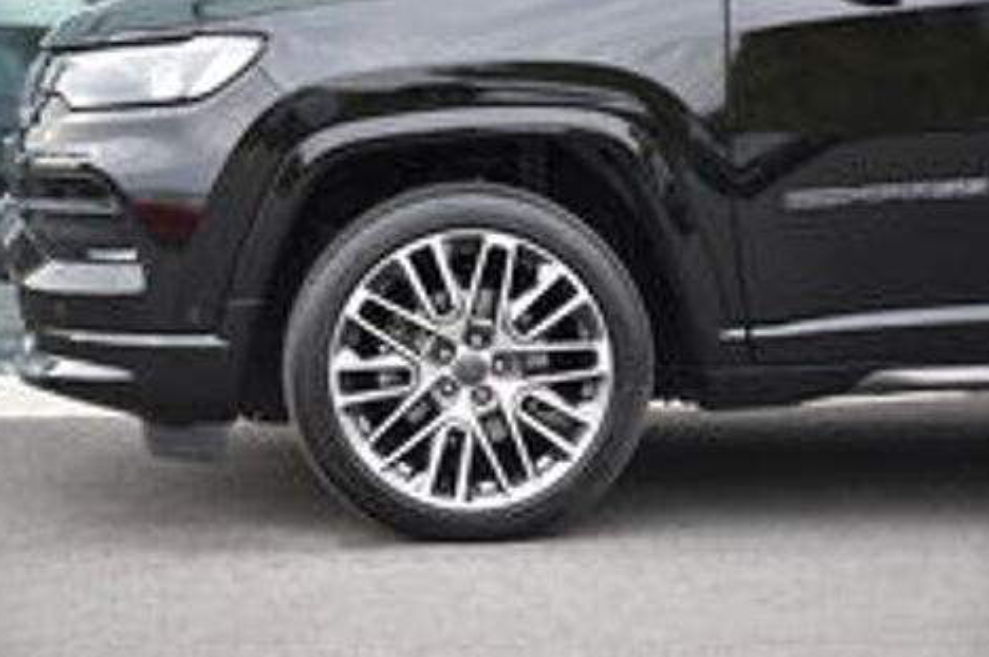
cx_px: 497
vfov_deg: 11.1
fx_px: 3375
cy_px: 333
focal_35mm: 123
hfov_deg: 16.7
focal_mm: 80
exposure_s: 1/125
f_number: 5.3
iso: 800
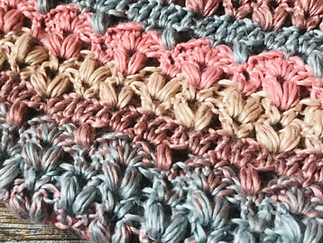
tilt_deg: -59.0
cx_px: 97
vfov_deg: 29.1
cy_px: 109
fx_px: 467
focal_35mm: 50
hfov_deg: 37.6
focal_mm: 3.99
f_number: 1.8
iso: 64
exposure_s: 1/15
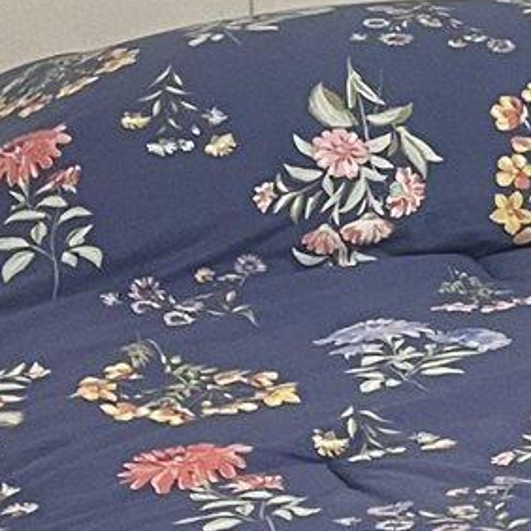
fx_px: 3263
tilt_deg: -13.3
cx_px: 1286
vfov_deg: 9.3
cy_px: 262
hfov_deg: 8.5
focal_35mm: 188
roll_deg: +2.2
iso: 250
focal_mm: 5.7
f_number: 1.5
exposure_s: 1/60
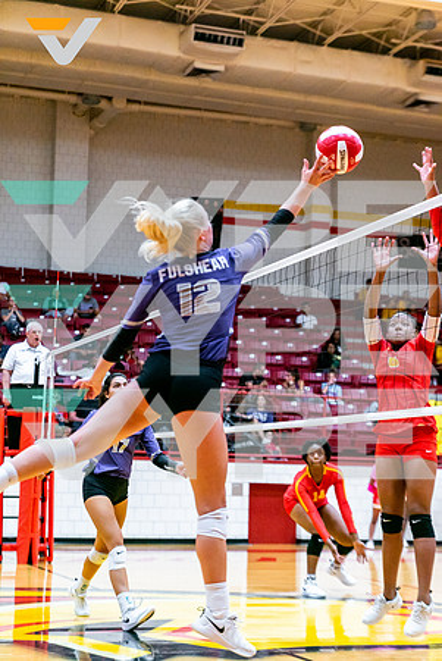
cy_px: 330
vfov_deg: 28.8
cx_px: 221
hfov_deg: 19.5
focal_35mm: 70
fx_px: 1286
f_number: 2.8
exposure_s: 1/1000
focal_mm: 70
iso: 2000
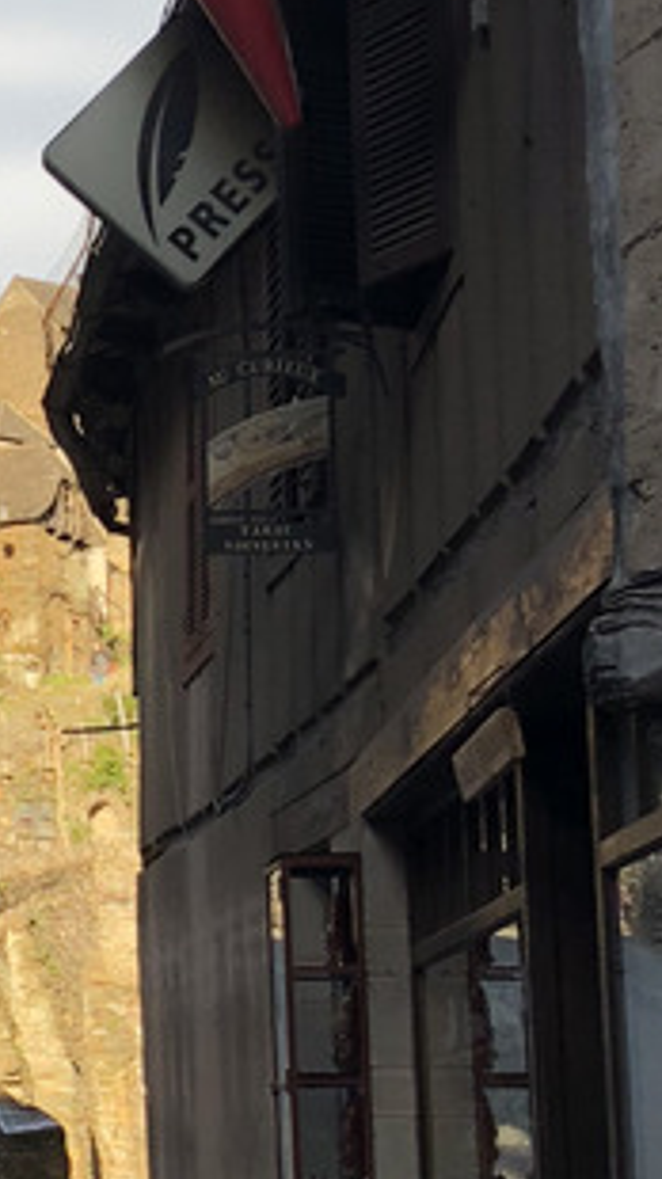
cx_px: -590
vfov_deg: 18.2
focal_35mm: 118
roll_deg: -0.5
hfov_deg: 9.7
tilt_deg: +11.0
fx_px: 3688
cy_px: 609
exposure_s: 1/381
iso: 20
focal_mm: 4
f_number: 1.8
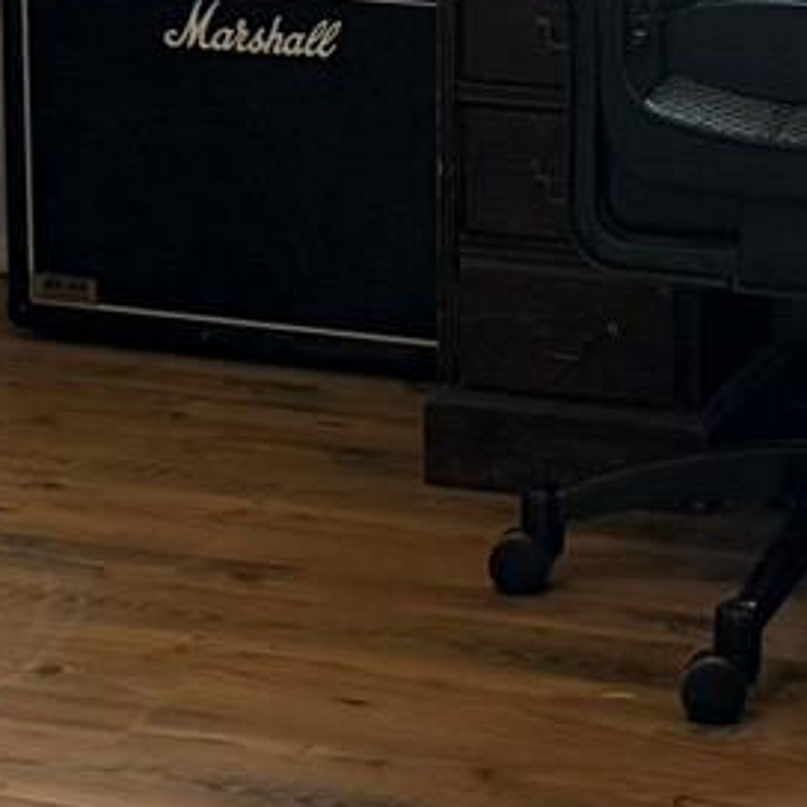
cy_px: 9
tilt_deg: -12.2
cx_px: 484
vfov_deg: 10.8
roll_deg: +1.1
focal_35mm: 160
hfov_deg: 10.9
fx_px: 4220
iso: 250
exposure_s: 1/120
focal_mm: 6.76
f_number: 1.78
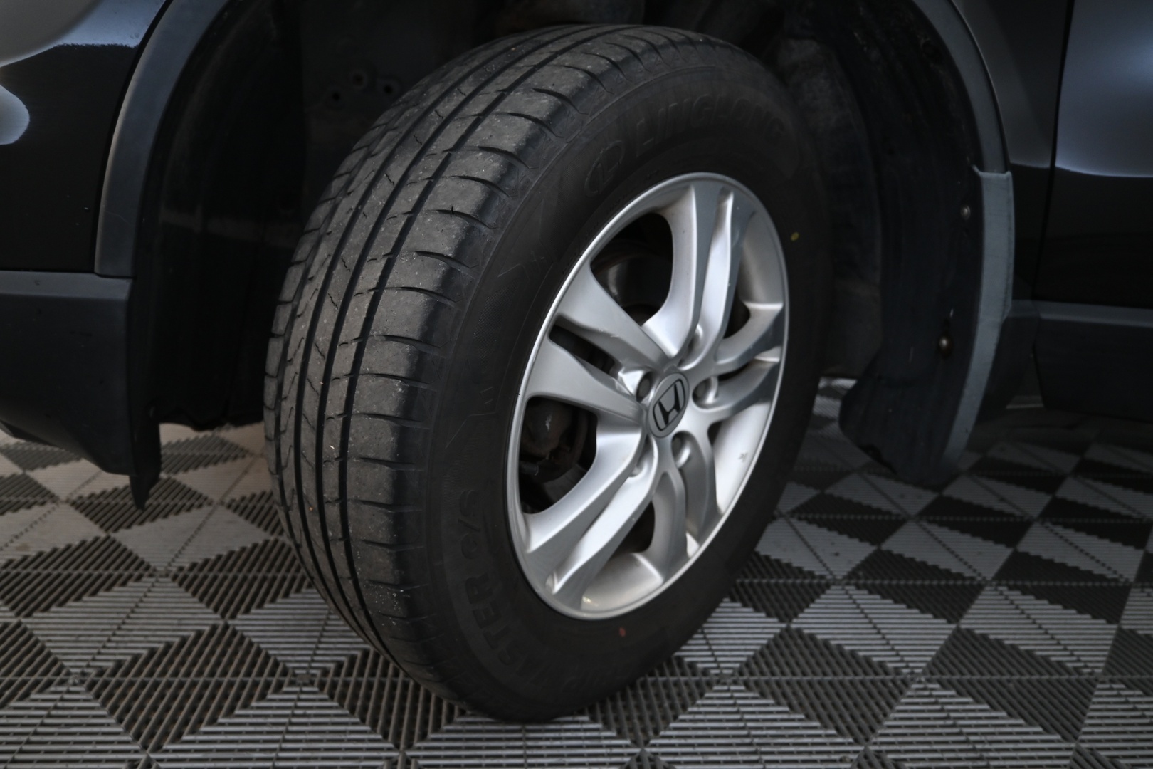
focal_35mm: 26
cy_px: 384
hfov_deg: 70.4
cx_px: 576
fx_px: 817
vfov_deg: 50.4
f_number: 3.5
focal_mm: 17
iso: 720
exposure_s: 1/25
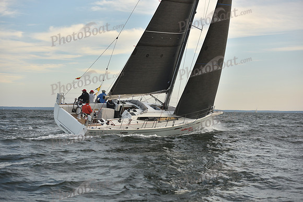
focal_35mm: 70
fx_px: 589
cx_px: 152
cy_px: 101
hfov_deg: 28.8
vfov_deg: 19.5
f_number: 4.5
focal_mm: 70
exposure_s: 1/1000
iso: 250
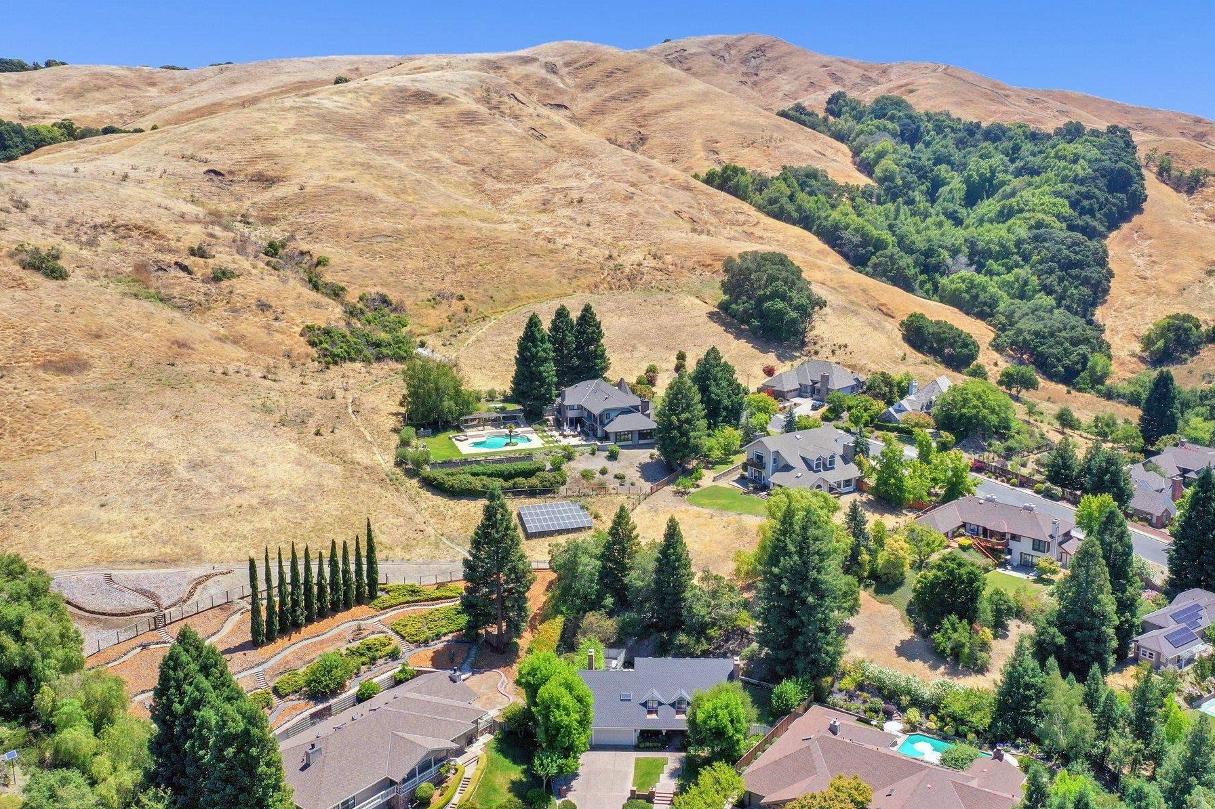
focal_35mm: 32
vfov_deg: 41.1
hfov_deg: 58.7
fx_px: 1080
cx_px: 648
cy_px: 393
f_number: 5.6
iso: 100
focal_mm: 10.26
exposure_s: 1/320
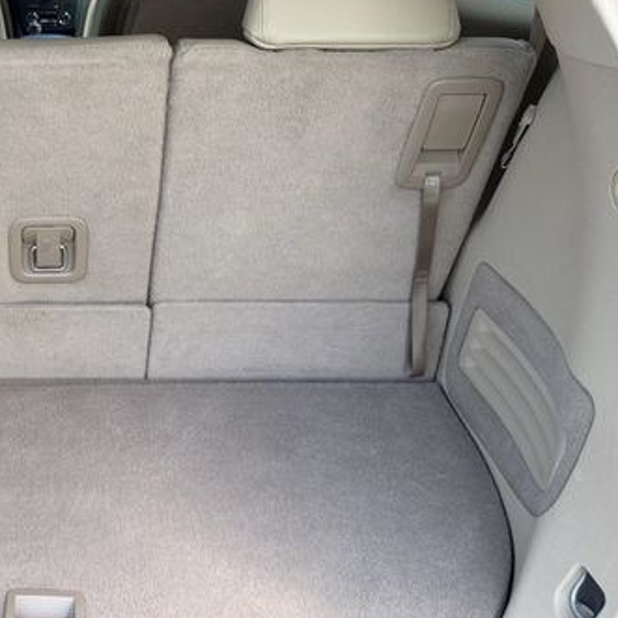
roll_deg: +0.5
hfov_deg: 38.0
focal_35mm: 41
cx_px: 54
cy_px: 248
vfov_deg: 40.7
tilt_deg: -26.4
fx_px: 828
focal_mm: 6.76
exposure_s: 1/240
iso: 64
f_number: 1.78
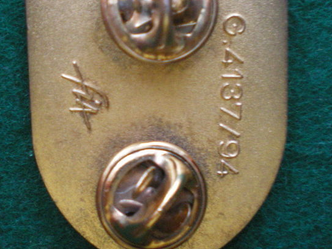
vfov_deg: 21.0
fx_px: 671
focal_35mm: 70
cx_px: 125
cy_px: 94
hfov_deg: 27.7
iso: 400
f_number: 3.1
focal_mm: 6.3
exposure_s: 1/20
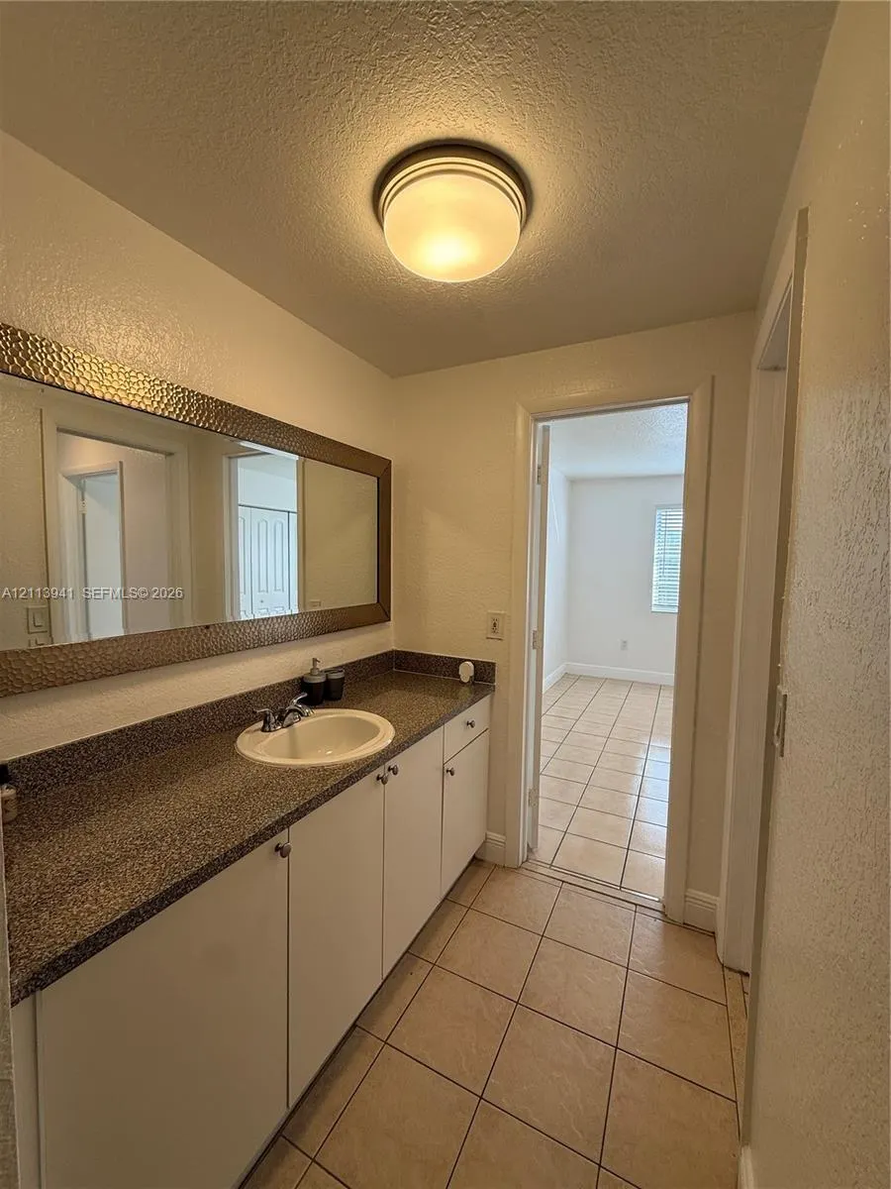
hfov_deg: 85.7
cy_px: 594
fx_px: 480
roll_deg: -0.1
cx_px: 446
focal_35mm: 14
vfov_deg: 102.1
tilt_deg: -3.6
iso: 64
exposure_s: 1/120
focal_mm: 2.22
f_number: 2.2
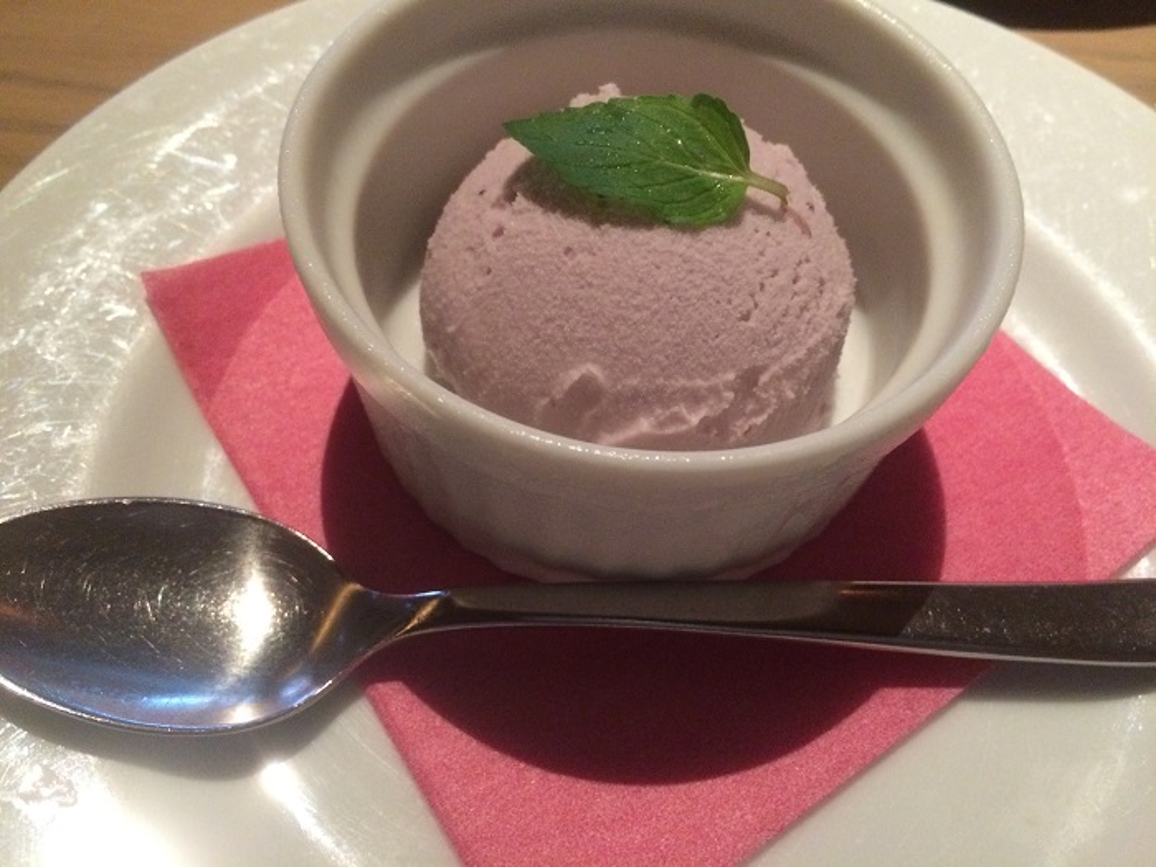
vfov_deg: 48.2
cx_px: 578
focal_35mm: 29
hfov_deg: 61.7
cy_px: 434
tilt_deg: -58.4
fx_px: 968
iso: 320
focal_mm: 4.15
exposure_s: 1/30
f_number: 2.2
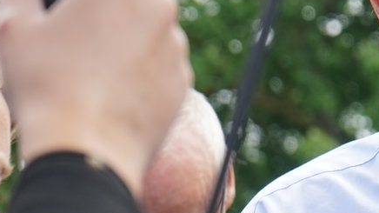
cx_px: 543
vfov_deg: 4.5
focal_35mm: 269
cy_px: 43
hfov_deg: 7.9
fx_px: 2703
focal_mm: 70
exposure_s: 1/200
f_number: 5.6
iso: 100
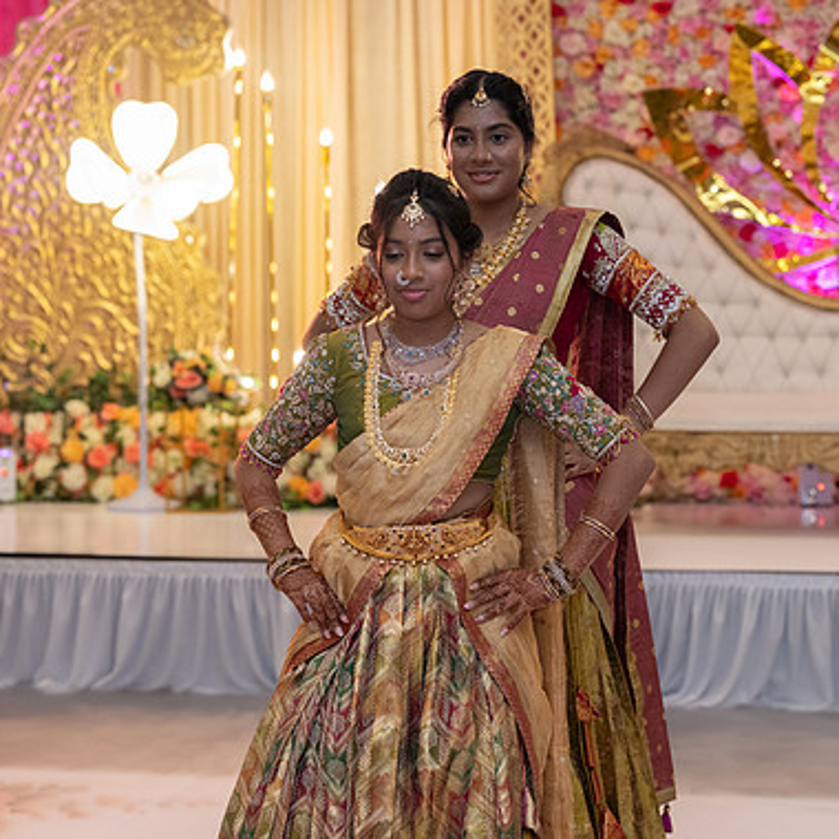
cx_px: 501
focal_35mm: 104
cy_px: 403
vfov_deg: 16.7
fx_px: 2852
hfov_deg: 16.7
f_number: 3.5
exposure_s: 1/160
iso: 1000
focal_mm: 74
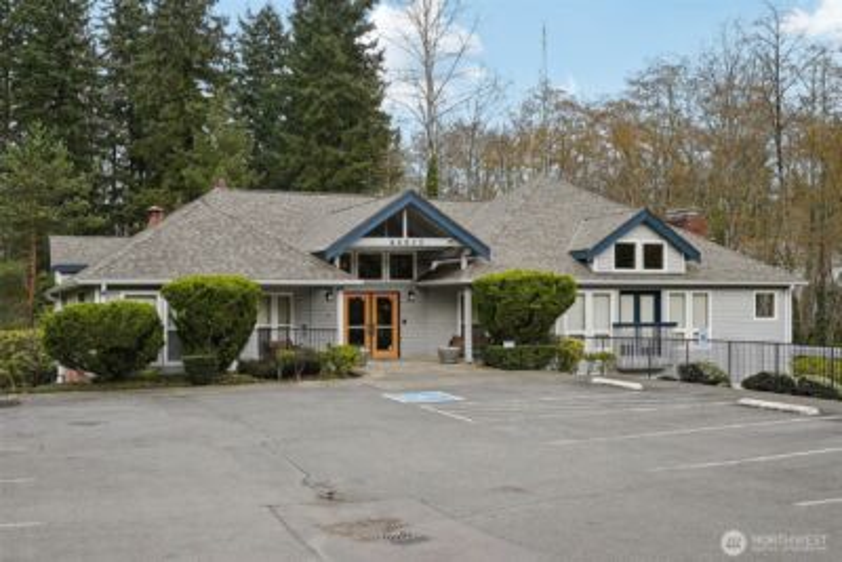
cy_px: 281
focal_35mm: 42
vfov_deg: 31.9
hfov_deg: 46.4
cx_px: 421
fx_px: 983
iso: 250
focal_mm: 28
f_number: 8
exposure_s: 1/125
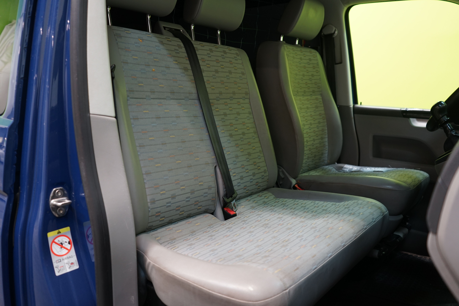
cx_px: 230
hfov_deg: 65.5
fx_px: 357
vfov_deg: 46.4
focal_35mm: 28
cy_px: 153
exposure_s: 1/30
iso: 500
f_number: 3.5
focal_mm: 28
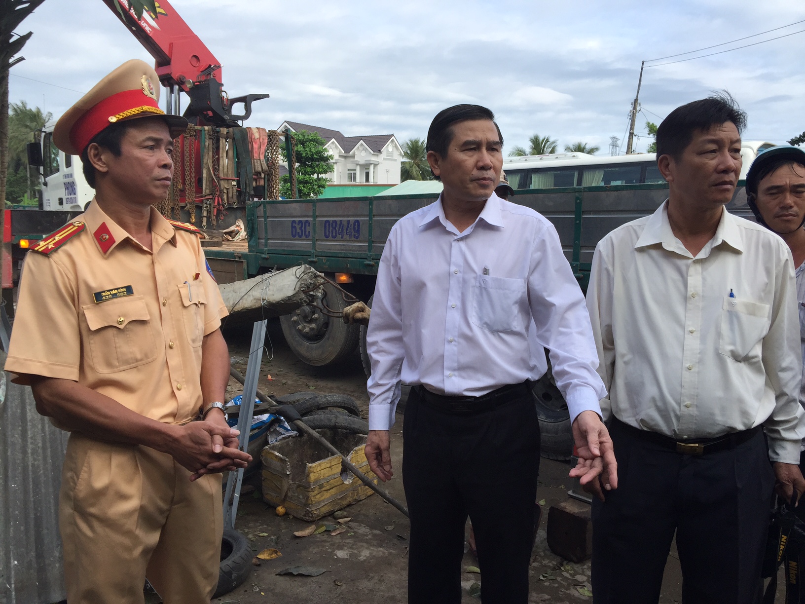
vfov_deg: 48.2
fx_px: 674
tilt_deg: -3.2
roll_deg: -2.3
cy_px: 302
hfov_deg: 61.7
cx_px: 402
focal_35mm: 29
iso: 32
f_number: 2.2
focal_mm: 4.15
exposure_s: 1/775
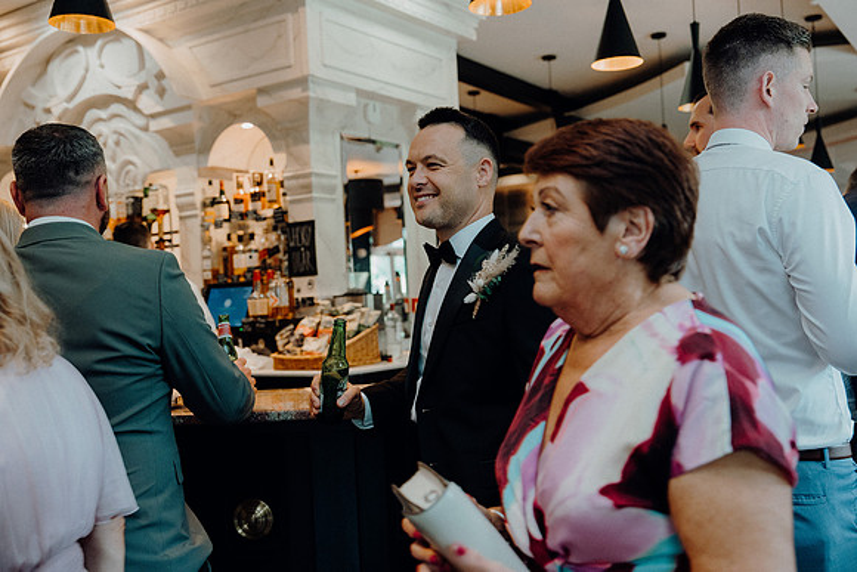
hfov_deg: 50.7
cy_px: 286
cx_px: 428
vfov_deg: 35.1
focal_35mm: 38
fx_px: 905
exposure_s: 1/160
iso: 2500
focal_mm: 38
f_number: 3.5
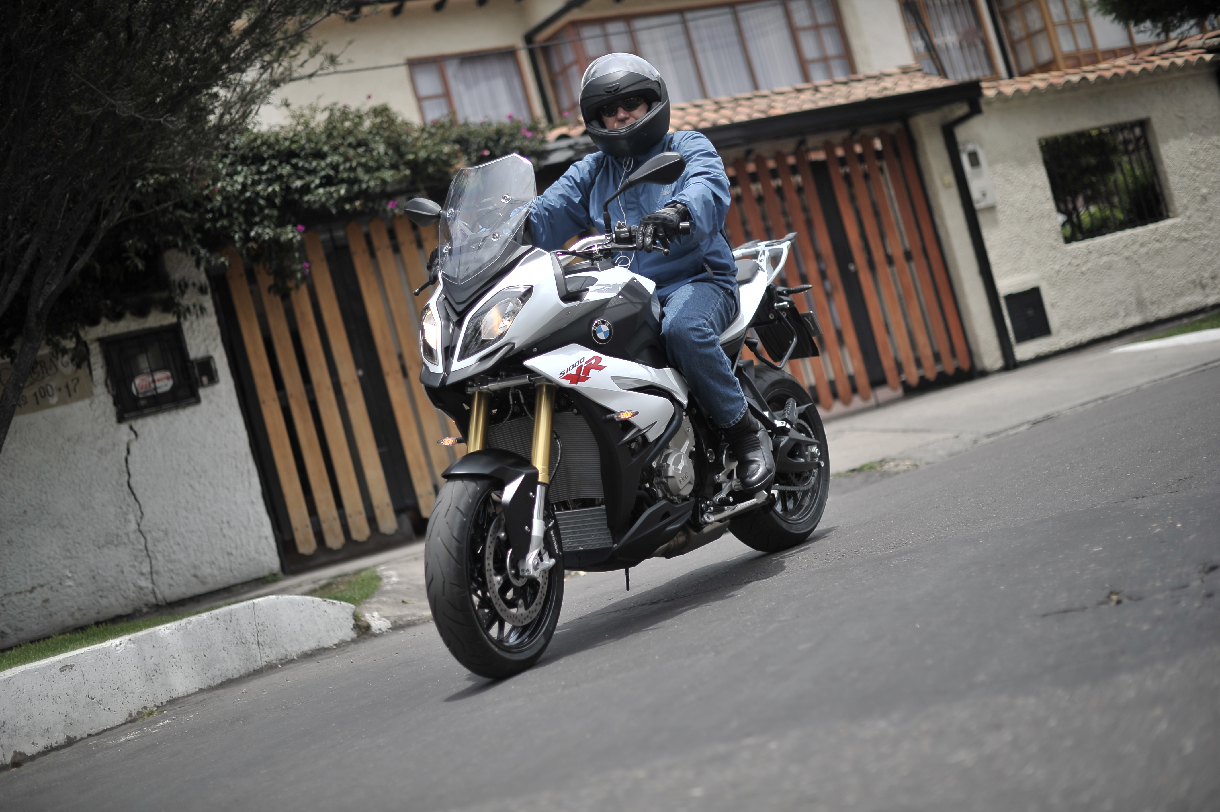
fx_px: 1693
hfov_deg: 39.6
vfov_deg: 27.0
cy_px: 406
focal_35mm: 50
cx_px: 610
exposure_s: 1/6400
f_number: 1.8
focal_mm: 50
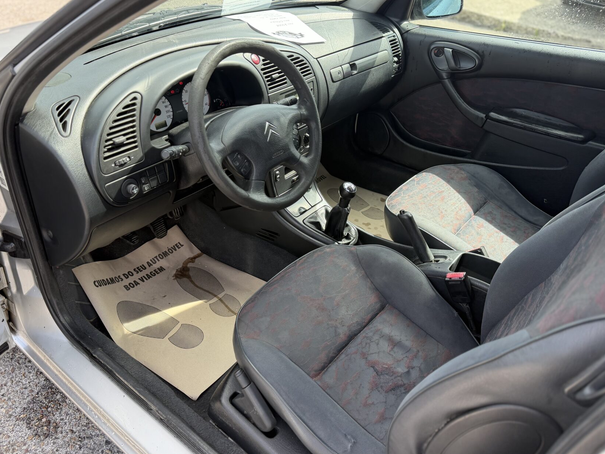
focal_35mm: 28
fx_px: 489
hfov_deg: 63.4
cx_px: 280
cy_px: 223
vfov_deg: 49.7
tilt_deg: -38.0
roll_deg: -1.9
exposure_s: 1/507
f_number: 1.78
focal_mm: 6.76
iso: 100
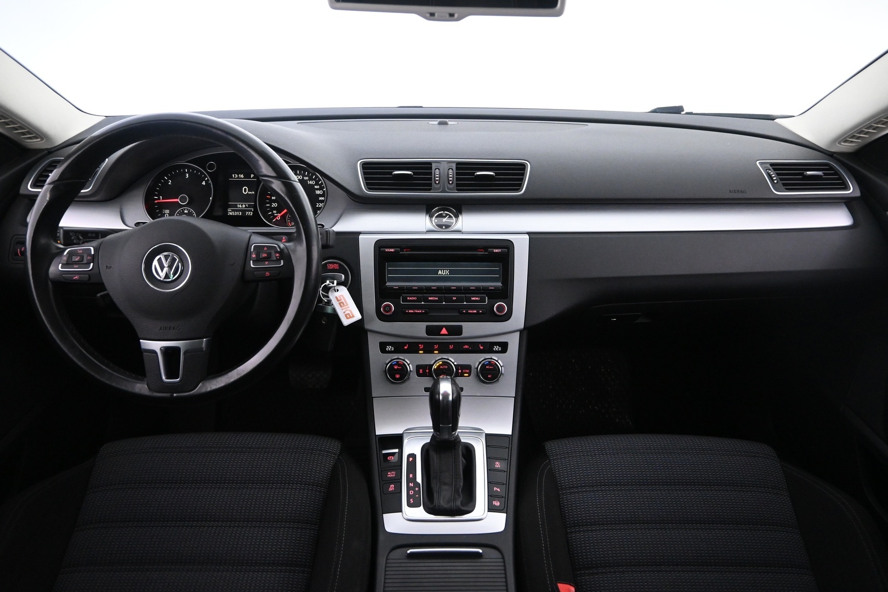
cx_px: 444
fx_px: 592
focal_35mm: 24
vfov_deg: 53.1
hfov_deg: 73.7
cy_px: 296
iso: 3200
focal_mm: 16
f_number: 3.5
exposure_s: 1/40
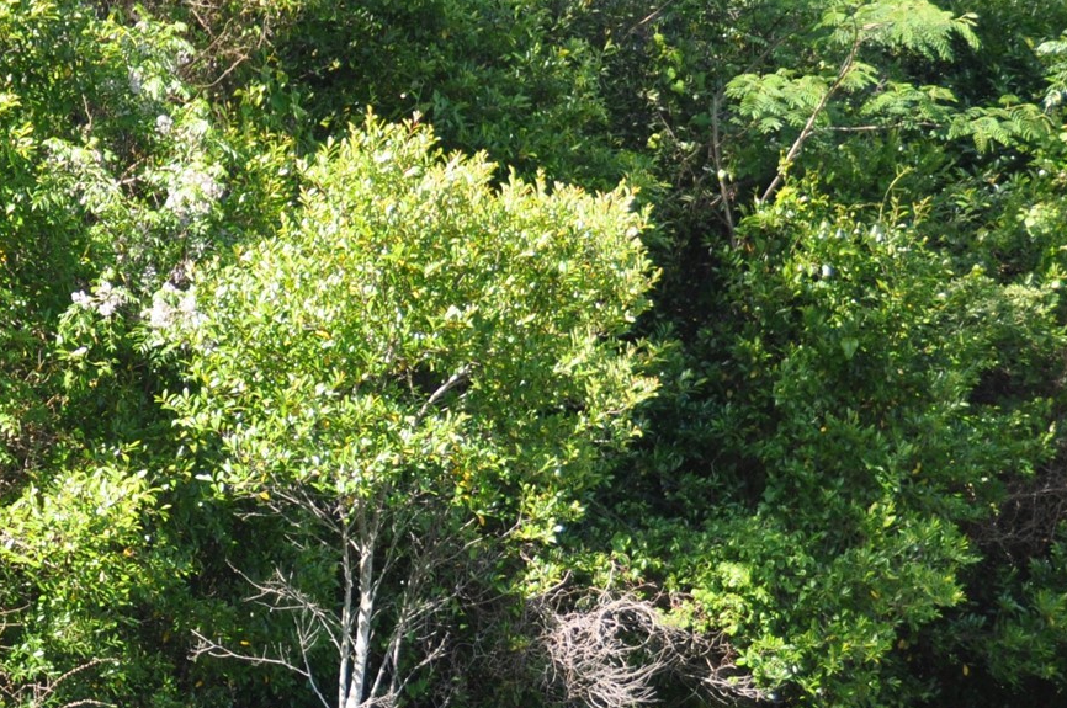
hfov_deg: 9.7
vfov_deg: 6.5
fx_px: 6246
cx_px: -83
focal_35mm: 211
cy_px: 610
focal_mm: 56
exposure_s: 1/320
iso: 400
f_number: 4.8
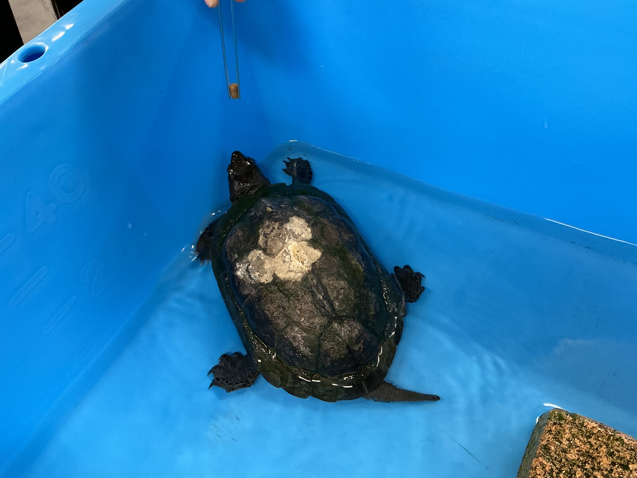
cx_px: 318
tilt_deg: -54.1
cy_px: 239
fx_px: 534
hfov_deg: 61.7
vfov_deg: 48.2
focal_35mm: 29
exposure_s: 1/60
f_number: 1.8
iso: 125
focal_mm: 3
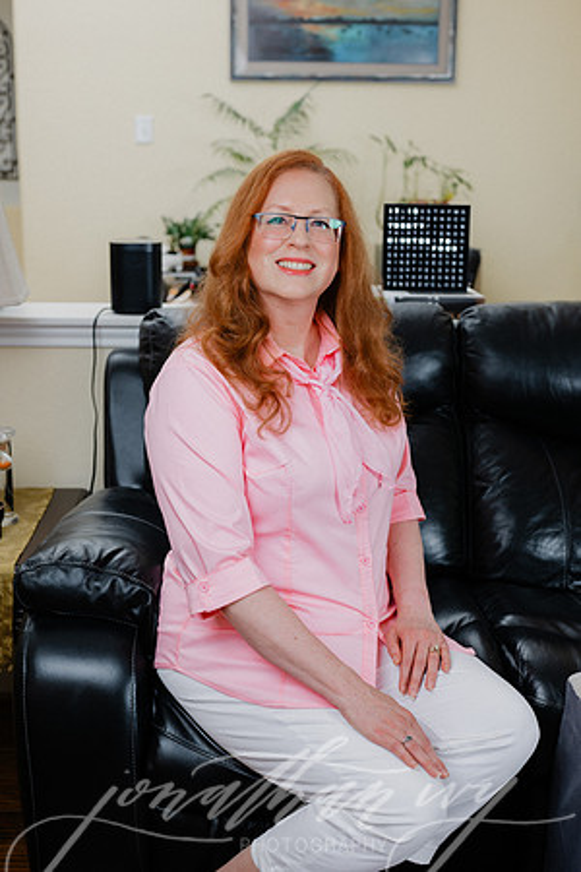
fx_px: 1210
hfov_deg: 27.0
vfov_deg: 39.6
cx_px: 290
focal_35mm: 50
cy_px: 436
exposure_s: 1/25
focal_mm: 50
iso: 80
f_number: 4
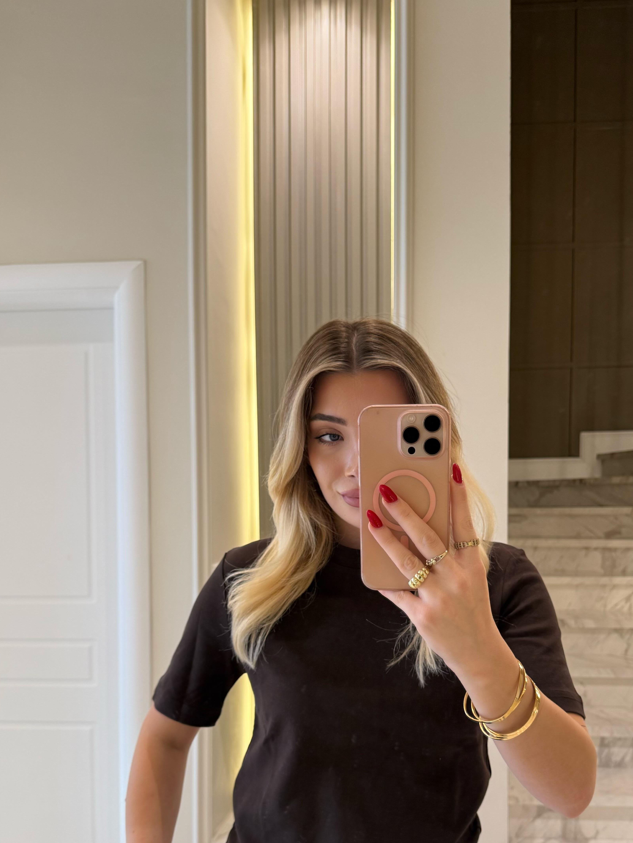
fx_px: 780
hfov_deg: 43.9
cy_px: 549
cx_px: 385
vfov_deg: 55.8
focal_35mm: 32
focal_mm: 6.76
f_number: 1.78
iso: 160
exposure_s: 1/50
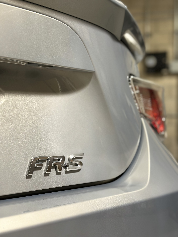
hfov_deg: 30.3
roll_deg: +0.6
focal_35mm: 48
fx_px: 329
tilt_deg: +0.8
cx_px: 89
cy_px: 118
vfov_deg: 39.7
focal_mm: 6.86
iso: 80
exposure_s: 1/60
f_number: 1.78
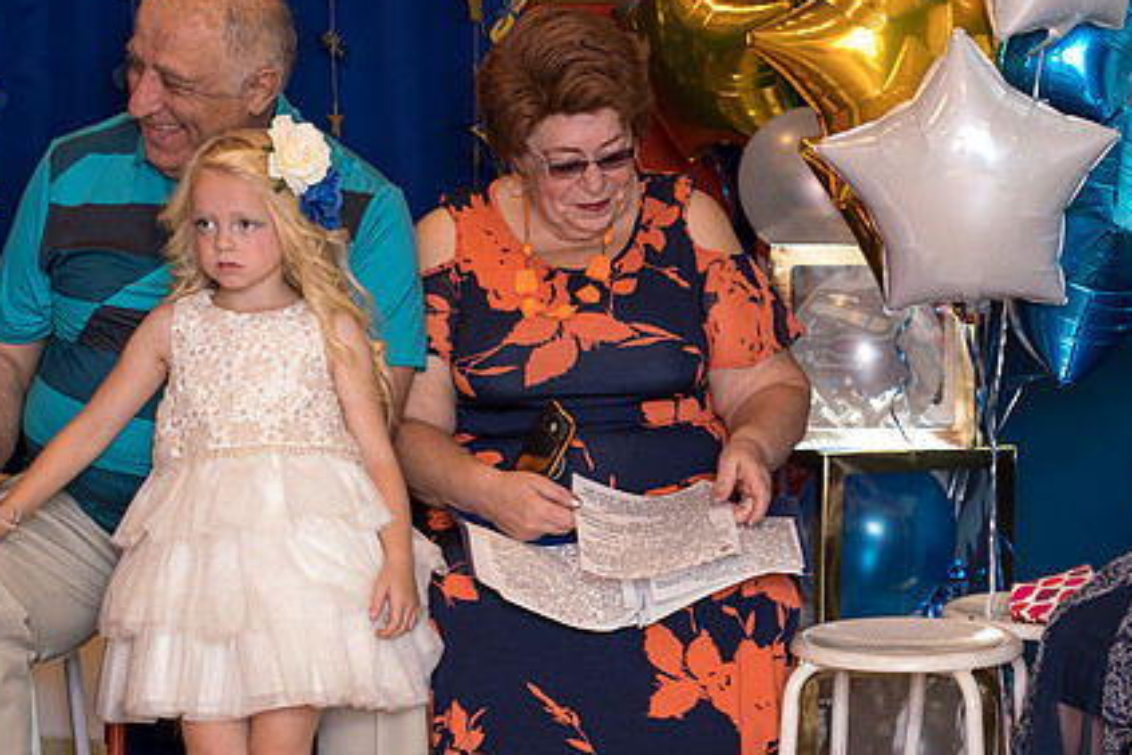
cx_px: 567
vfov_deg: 10.0
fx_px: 4308
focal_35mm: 137
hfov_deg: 15.0
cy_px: 269
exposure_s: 1/160
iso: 1600
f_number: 3.5
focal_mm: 100
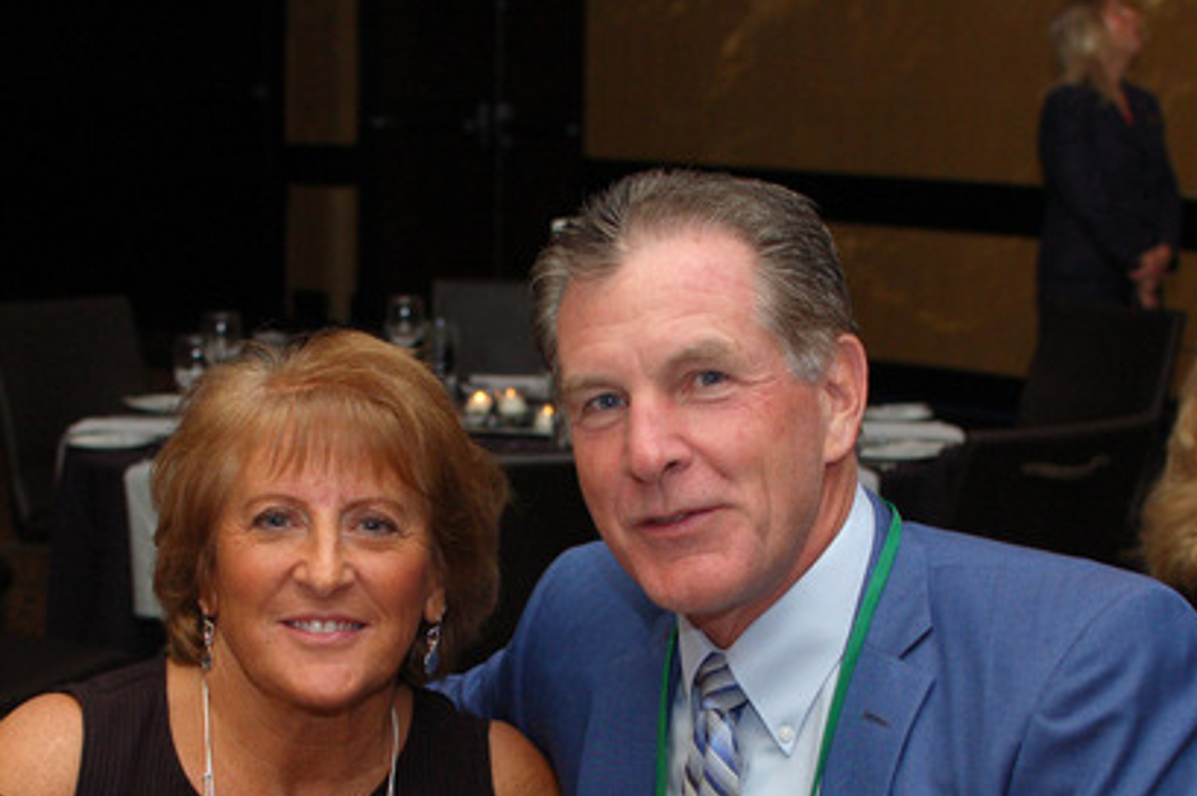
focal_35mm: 90
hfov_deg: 22.7
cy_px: 645
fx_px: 2985
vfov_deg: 15.1
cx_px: 533
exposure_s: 1/60
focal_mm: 35
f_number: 4
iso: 400
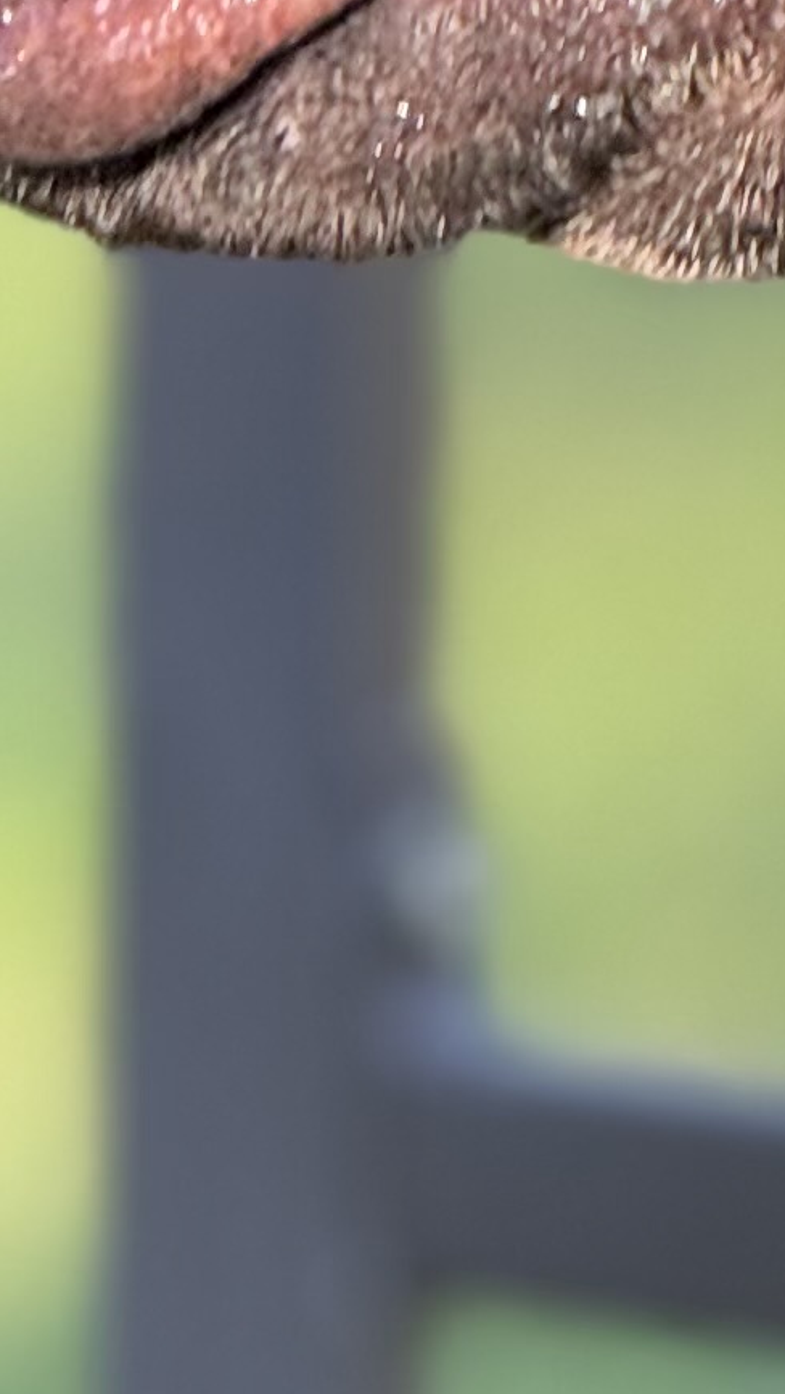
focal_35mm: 608
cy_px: -68
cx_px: -529
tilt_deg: -8.1
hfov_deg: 2.0
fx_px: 22488
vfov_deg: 3.5
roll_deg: +1.1
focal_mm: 15.66
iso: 50
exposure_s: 1/99
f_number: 2.8
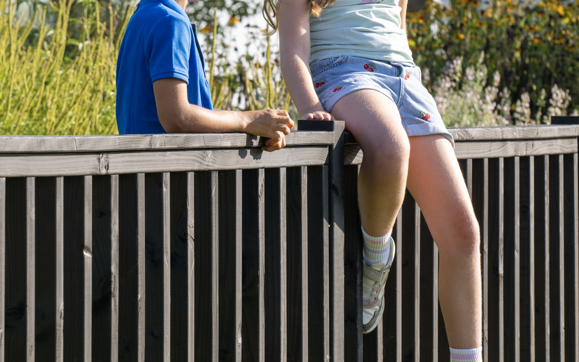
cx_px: 1
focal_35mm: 310
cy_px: 181
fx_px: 4892
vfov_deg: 4.2
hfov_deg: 6.8
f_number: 7.1
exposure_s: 1/160
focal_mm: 145
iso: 160
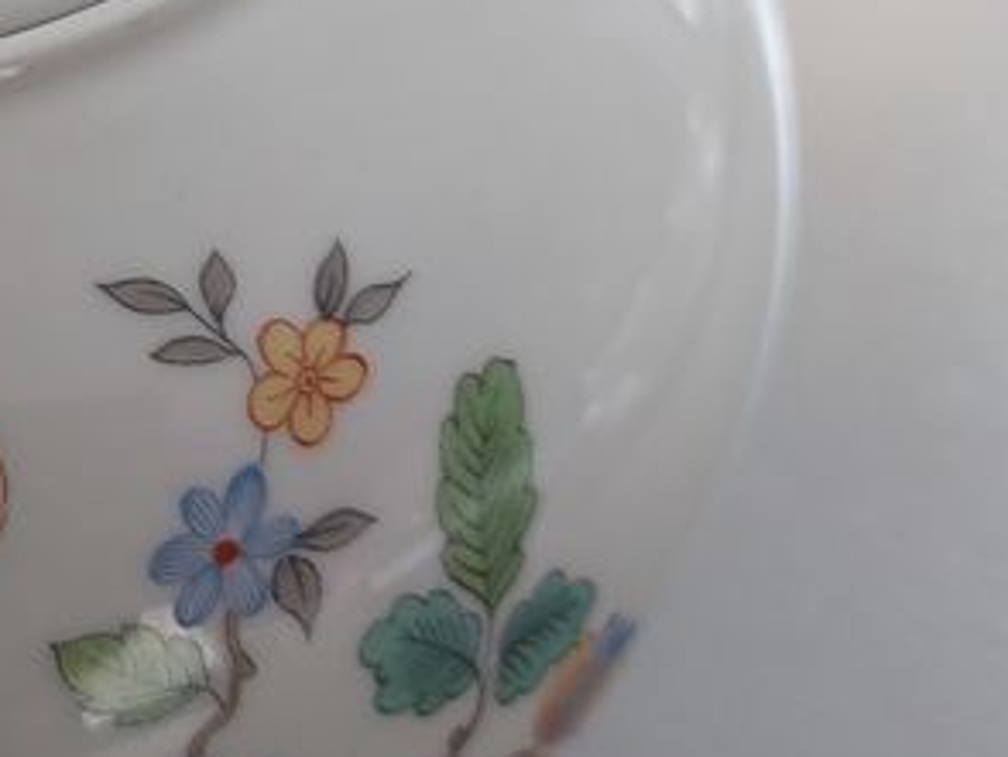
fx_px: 2477
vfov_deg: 17.1
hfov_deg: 20.2
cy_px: 62
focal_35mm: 85
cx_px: -453
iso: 320
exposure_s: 1/50
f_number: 1.8
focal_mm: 5.23
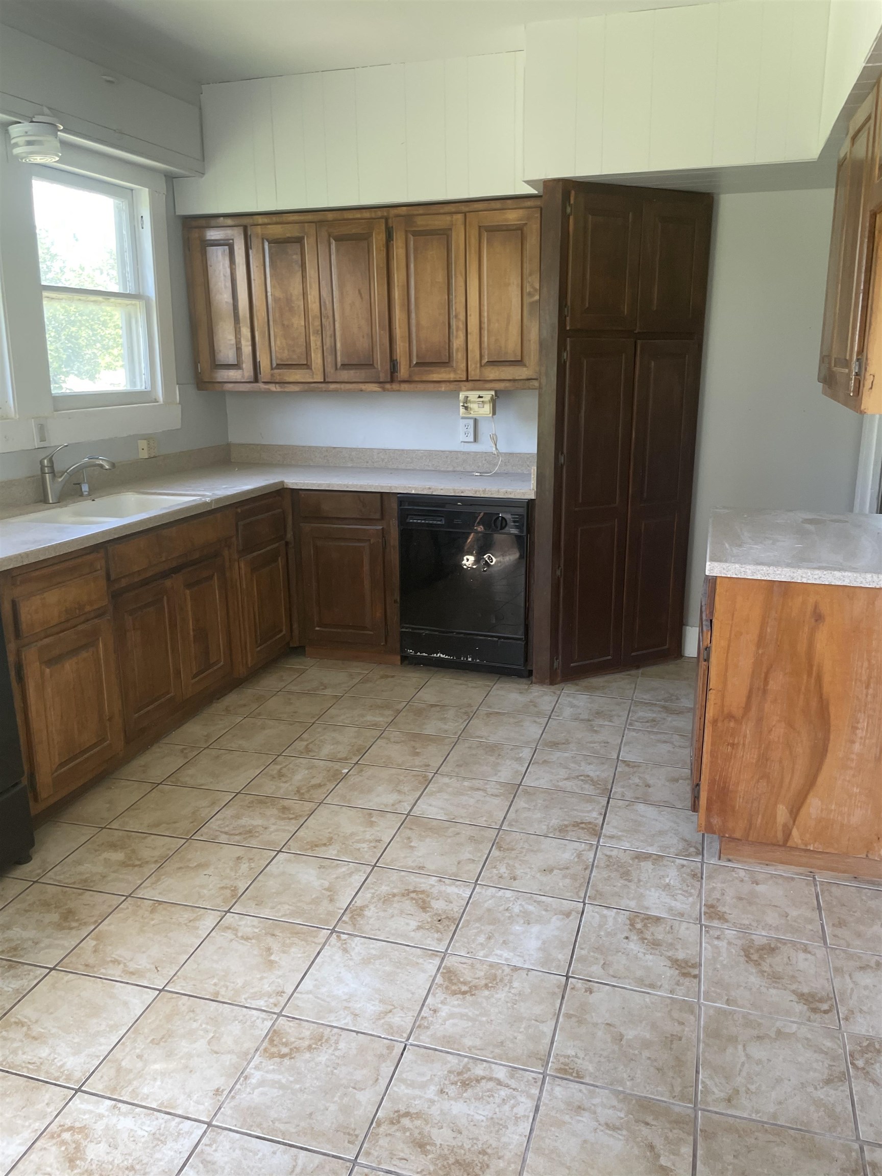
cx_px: 441
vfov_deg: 67.3
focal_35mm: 26
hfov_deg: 53.1
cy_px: 588
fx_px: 883
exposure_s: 1/103
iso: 125
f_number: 1.6
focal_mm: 4.2
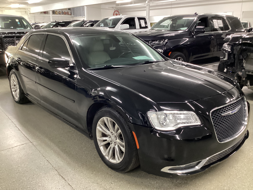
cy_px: 95
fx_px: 227
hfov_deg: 58.4
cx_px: 126
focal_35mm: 31
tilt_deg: -19.3
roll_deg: +0.0
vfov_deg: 45.4
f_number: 2.4
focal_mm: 3.3
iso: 320
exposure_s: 1/40
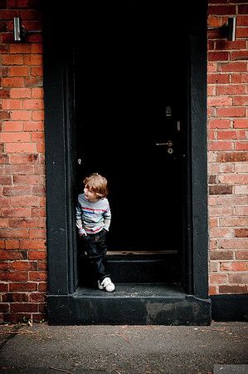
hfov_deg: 26.4
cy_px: 187
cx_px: 124
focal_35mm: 51
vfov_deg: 38.9
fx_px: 528
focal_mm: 34
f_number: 4
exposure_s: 1/320
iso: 800
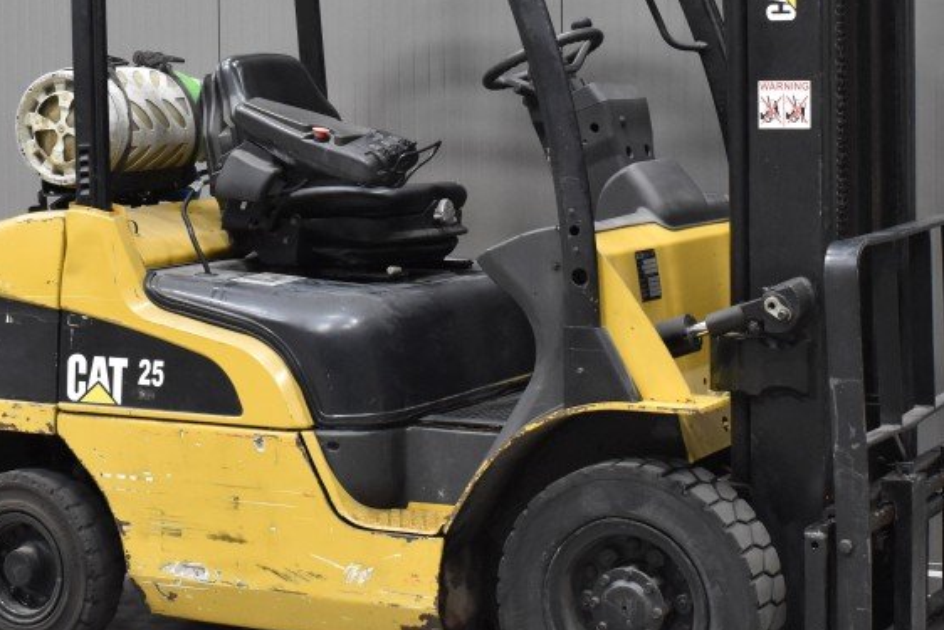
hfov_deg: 25.3
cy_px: 151
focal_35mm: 80
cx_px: 541
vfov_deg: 17.0
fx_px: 2100
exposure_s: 1/40
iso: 1600
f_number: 5.6
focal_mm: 25
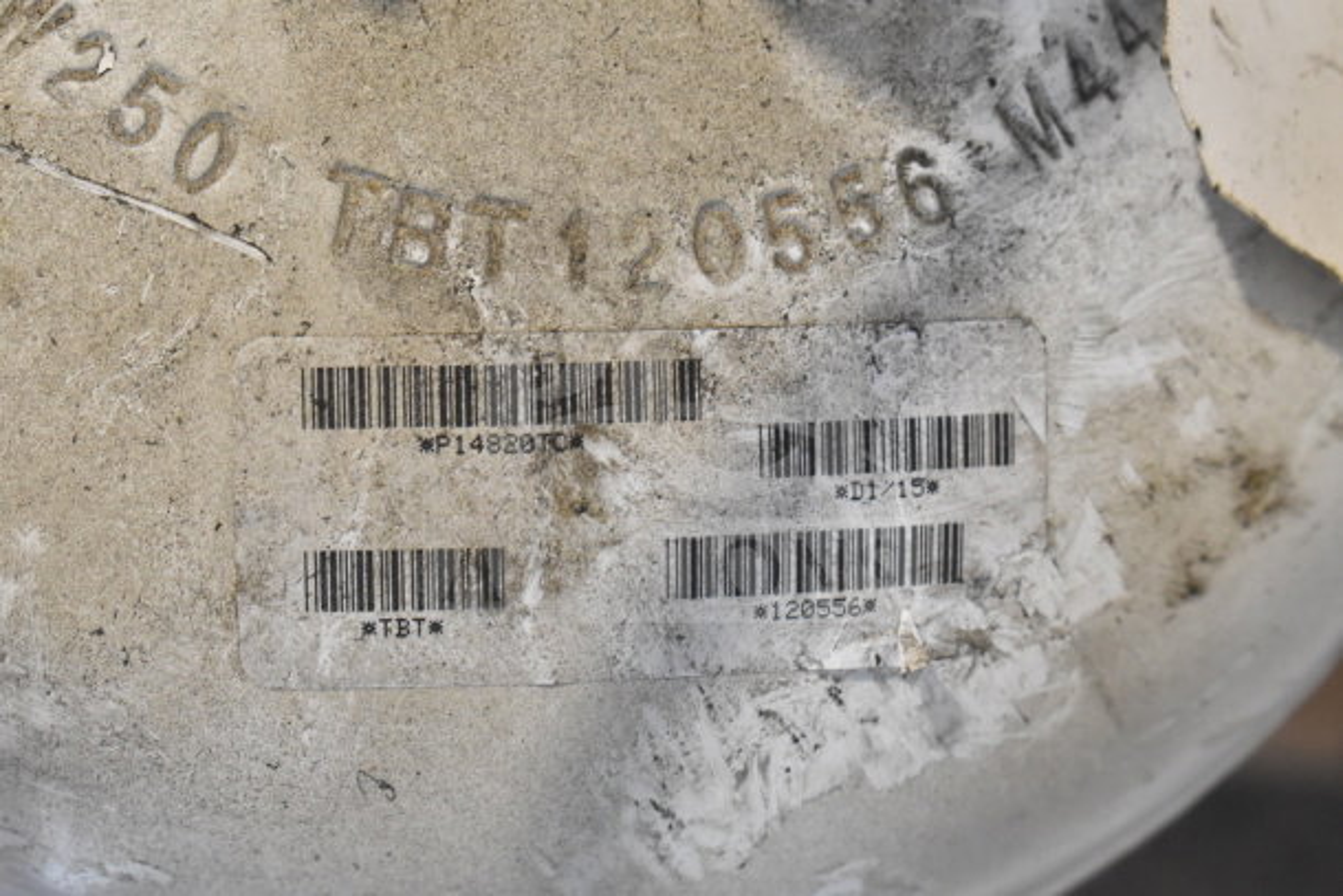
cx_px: 672
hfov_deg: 24.6
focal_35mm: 82
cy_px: 448
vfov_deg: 16.6
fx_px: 3078
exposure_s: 1/100
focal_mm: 55
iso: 3200
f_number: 5.6
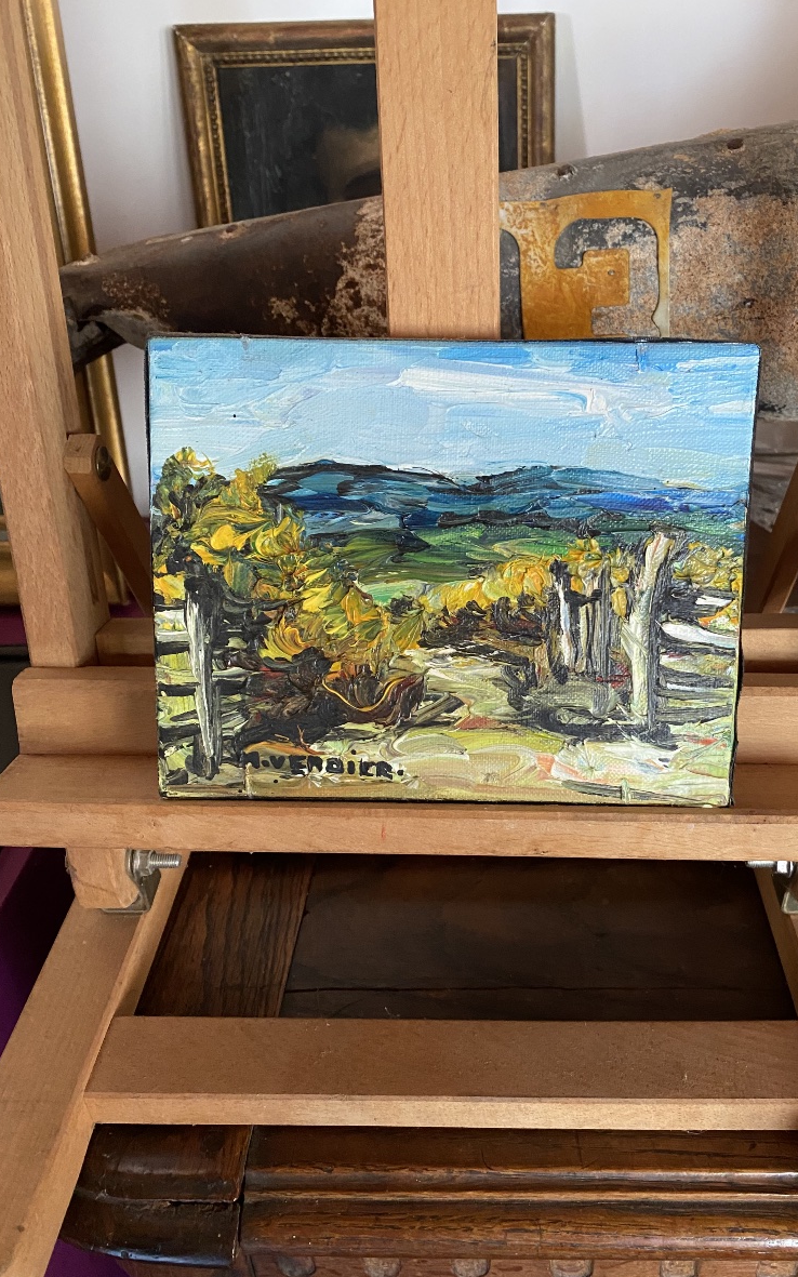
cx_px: 464
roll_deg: +1.8
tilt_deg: -31.8
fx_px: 974
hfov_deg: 44.4
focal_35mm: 28
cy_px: 647
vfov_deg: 66.5
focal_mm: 4.25
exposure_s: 1/60
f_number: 1.8
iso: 400
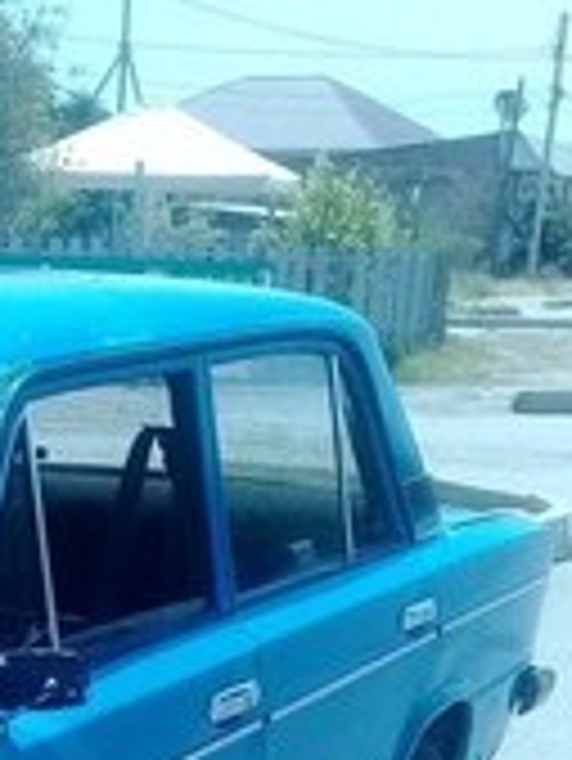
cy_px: 1003
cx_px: -135
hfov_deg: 15.6
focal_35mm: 91
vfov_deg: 19.7
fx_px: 2002
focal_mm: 3.3
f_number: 2.2
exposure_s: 1/1076
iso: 64
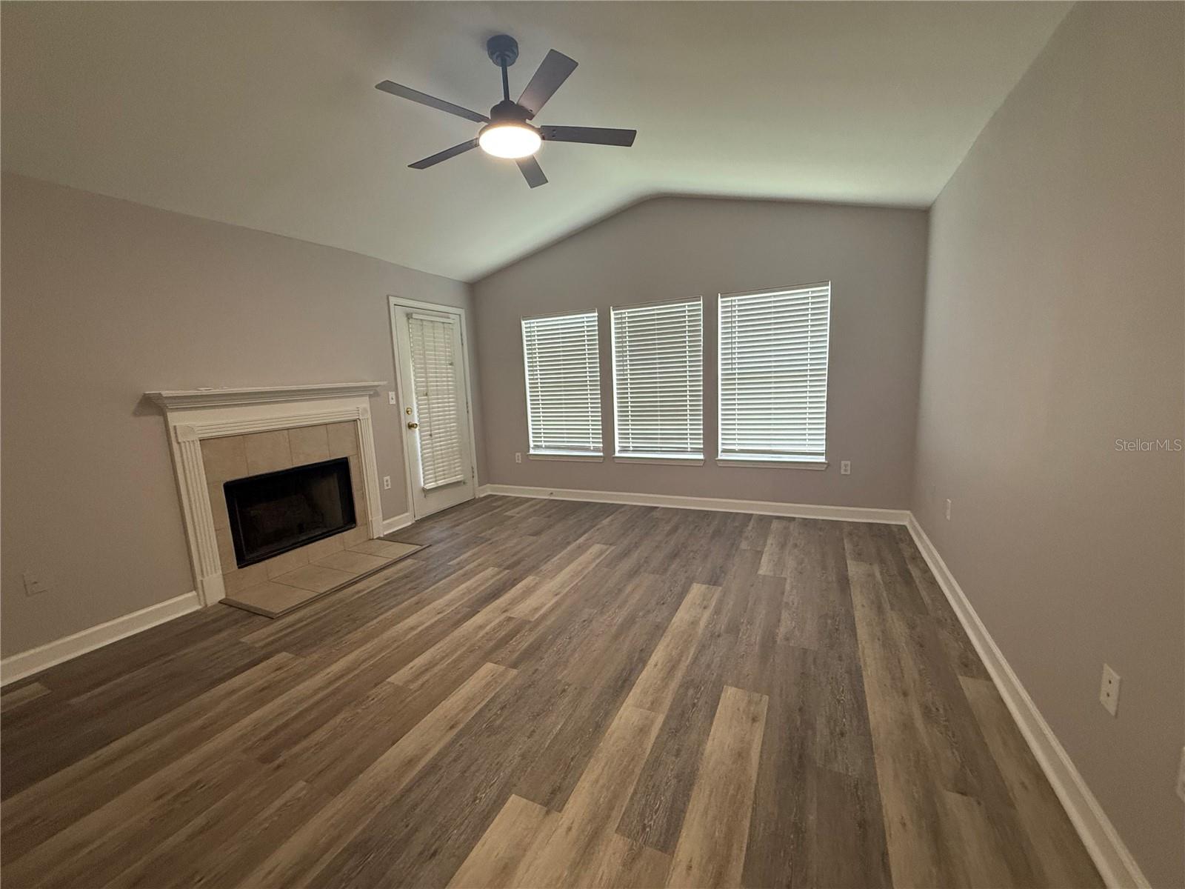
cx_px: 592
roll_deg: +1.6
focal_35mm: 14
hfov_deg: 102.1
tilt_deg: -7.8
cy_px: 444
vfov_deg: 85.7
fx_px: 479
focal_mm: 2.22
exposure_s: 1/120
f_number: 2.2
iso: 250
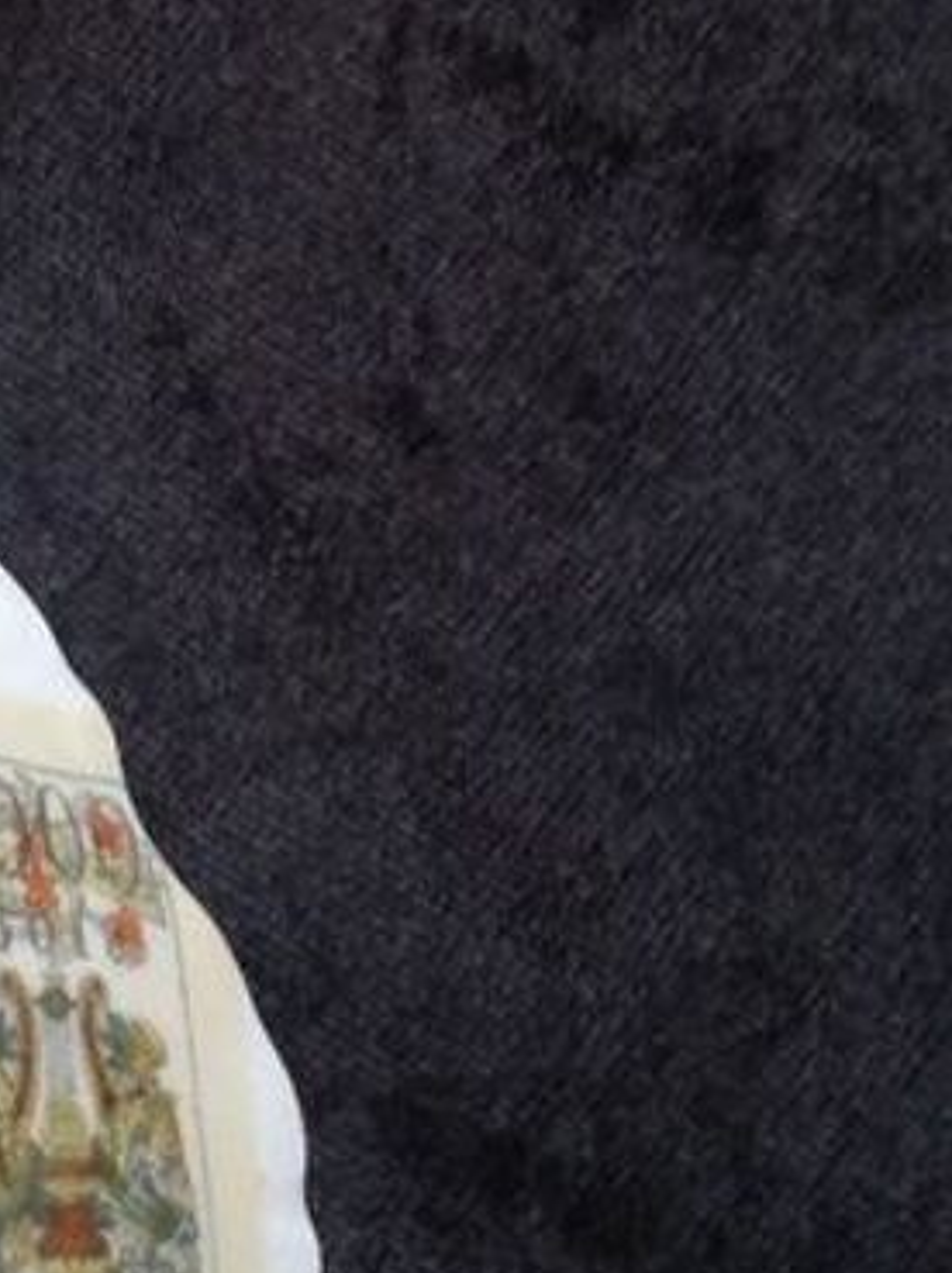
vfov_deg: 15.4
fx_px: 4665
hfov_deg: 10.9
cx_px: -769
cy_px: 181
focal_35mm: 127
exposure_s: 1/15
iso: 64
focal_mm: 4.28
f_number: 2.4
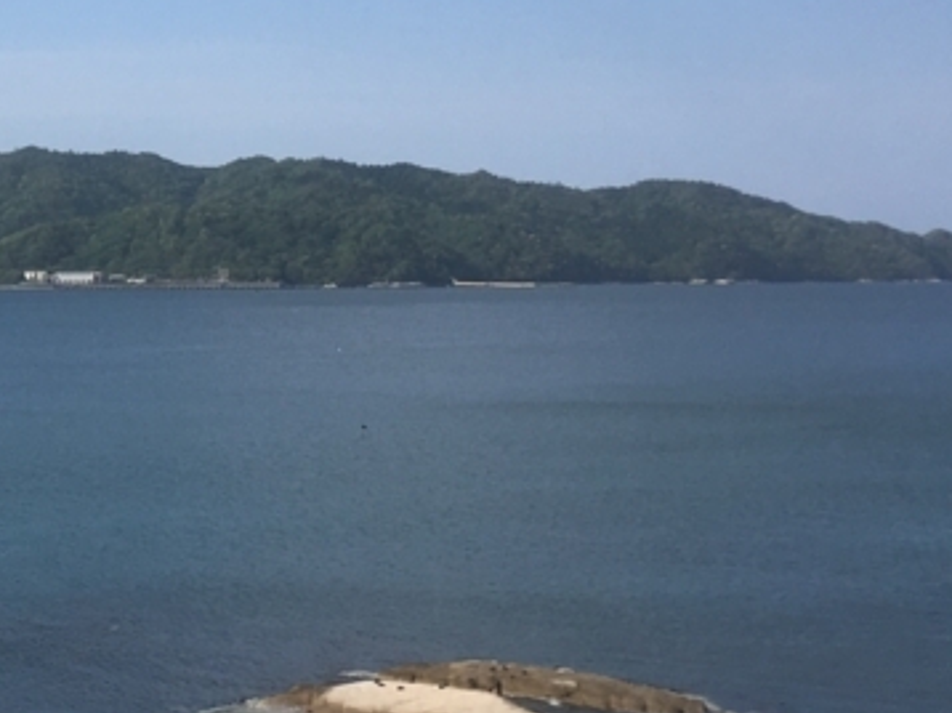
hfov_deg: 21.8
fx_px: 2281
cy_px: 205
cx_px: -191
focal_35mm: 83
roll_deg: +0.0
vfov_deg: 17.7
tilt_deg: +1.4
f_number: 2.2
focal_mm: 4.15
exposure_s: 1/1832
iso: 25
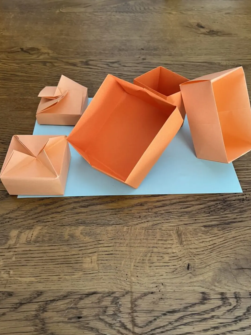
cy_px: 172
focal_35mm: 29
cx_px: 127
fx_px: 280
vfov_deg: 61.6
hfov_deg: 48.2
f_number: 1.5
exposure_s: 1/60
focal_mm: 5.7
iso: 320
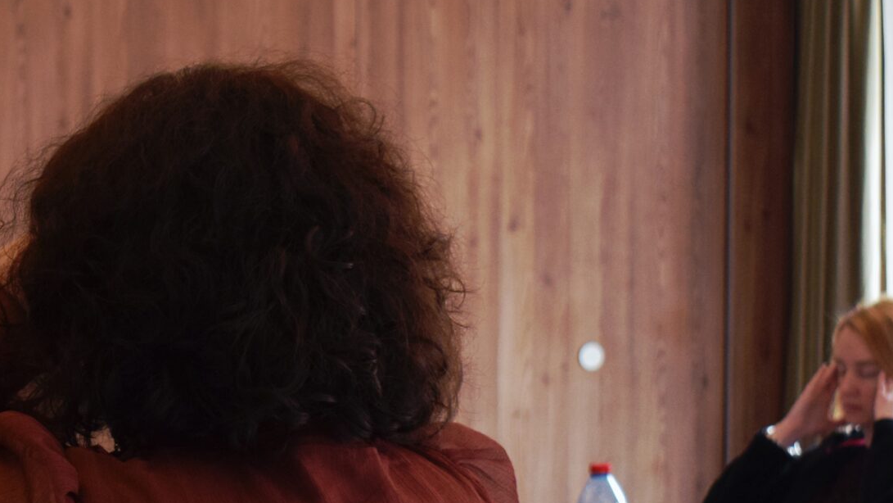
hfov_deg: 17.7
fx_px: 2794
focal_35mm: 118
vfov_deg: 10.3
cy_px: 387
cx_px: -3
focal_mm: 32
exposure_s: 1/60.2
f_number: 4.5
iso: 1100
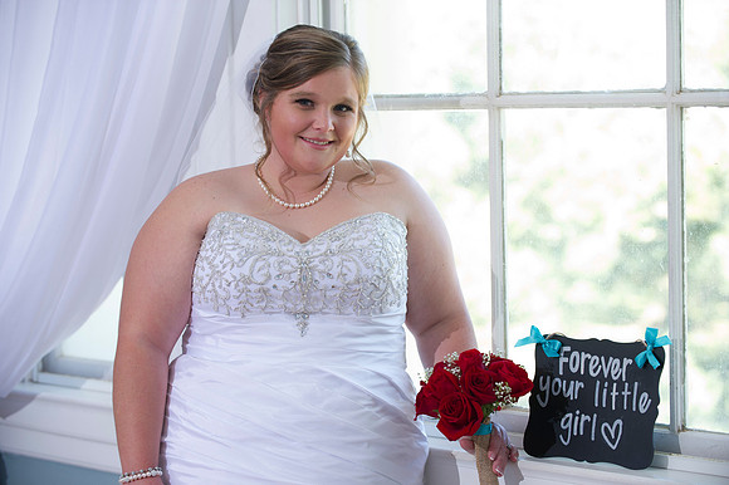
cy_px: 242
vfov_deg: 13.4
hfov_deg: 20.0
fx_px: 2064
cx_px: 364
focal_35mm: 102
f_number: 3.5
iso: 640
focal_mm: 102
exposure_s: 1/80
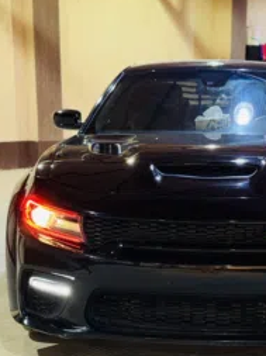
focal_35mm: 76
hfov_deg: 19.2
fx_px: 781
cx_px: 193
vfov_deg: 25.4
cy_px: 262
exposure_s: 1/33
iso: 320
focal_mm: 6.76
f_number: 1.78
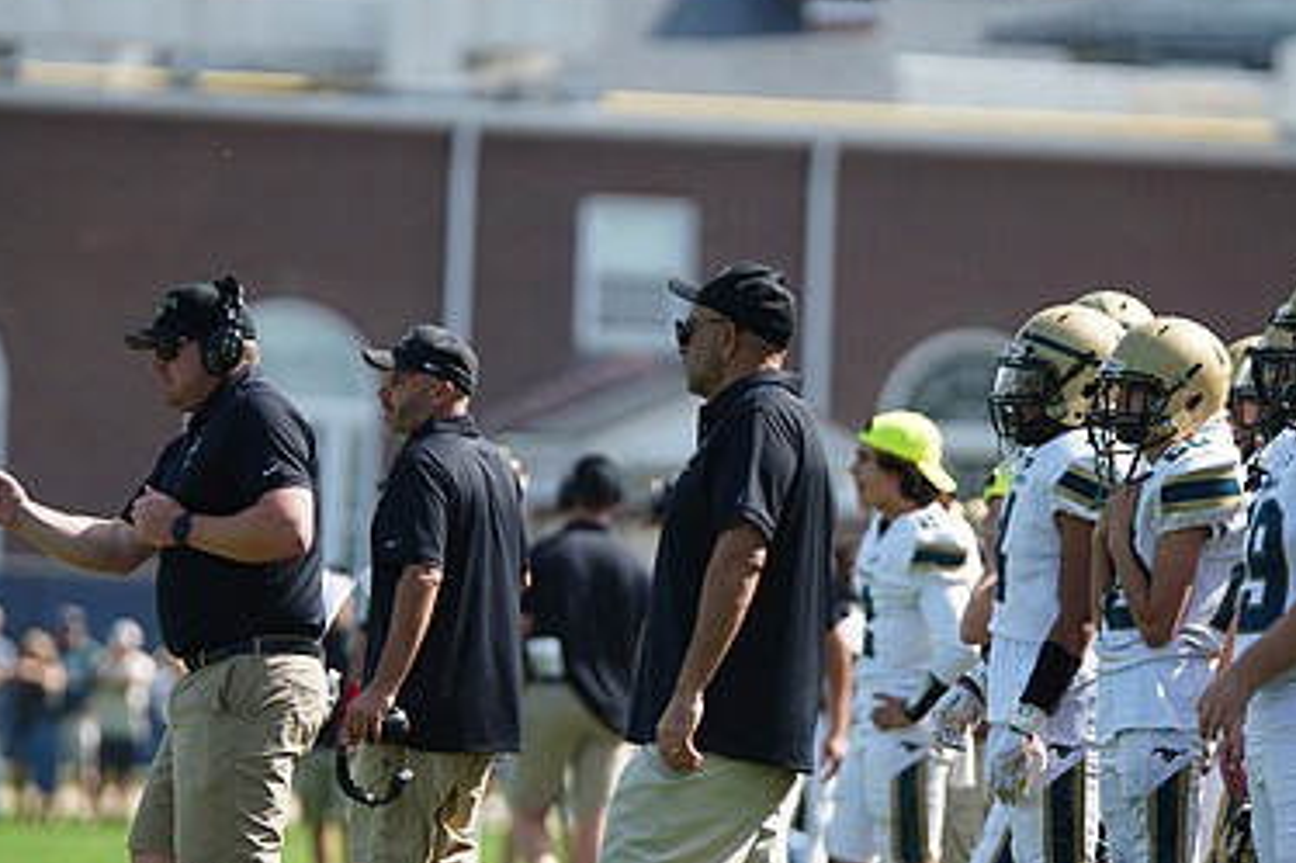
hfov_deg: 5.7
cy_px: 646
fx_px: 13062
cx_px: 658
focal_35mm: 363
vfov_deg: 3.8
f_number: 2.8
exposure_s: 1/3200
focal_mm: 234
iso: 400
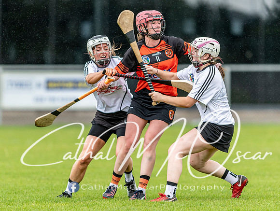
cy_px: 113
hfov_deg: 3.6
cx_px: 130
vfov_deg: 2.7
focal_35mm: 548
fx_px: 4443
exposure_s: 1/1000
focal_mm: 300
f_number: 2.8
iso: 360
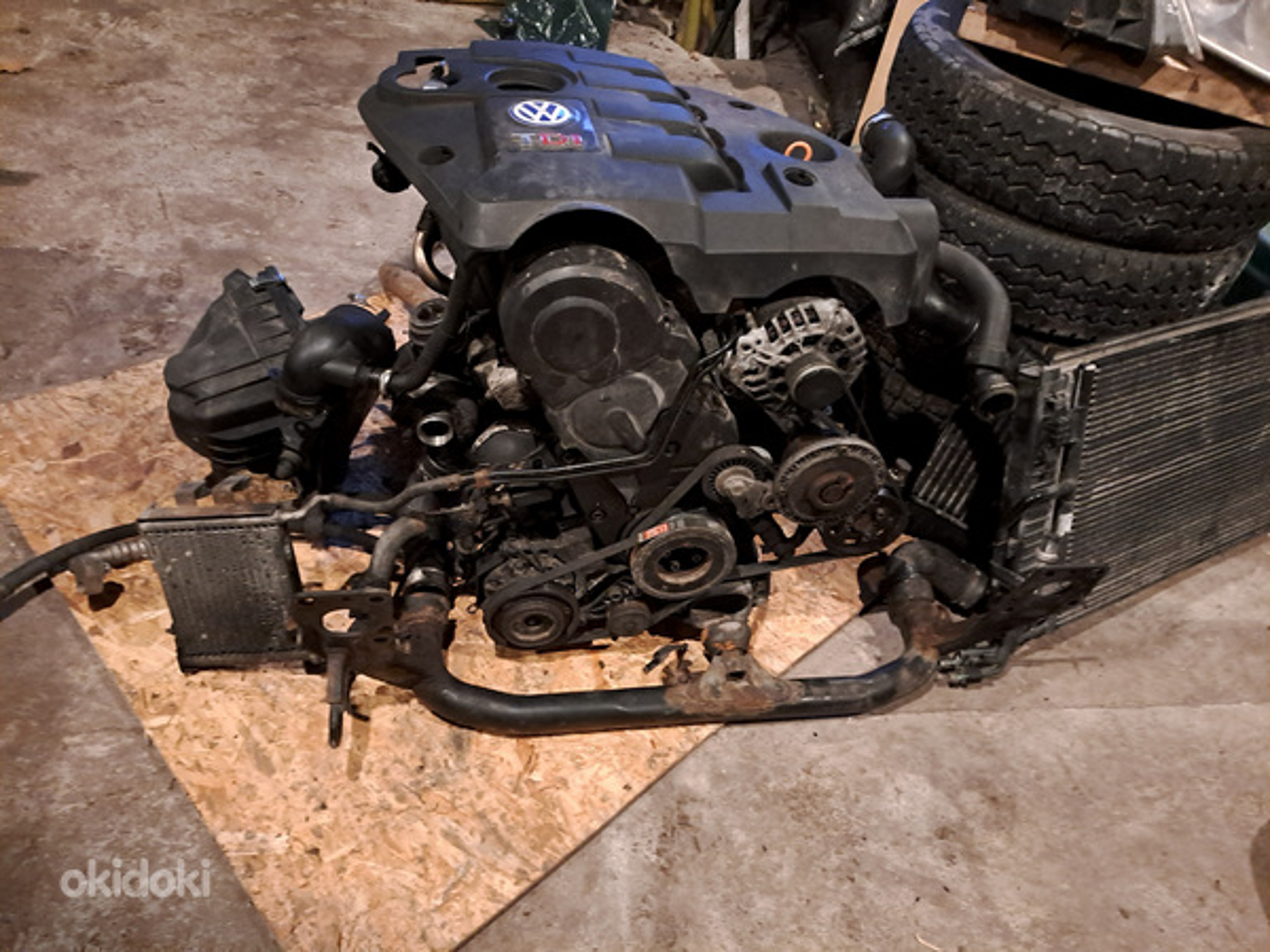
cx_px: 635
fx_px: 917
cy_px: 476
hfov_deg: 69.4
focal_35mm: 25
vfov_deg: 54.9
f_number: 1.8
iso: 800
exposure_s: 1/20
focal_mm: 4.65
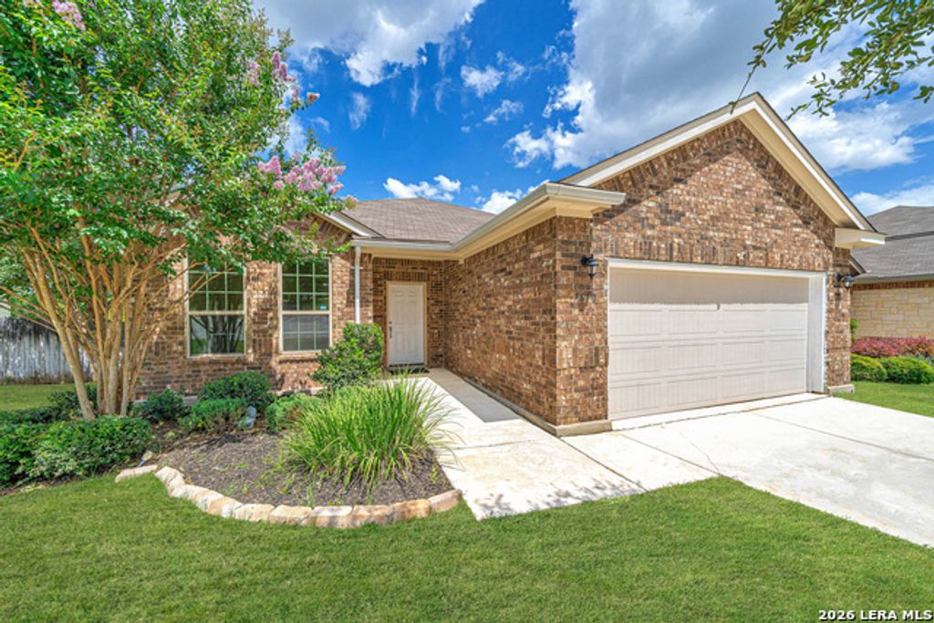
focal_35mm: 12
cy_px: 312
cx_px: 467
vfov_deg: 90.0
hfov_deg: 112.6
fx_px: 311
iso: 400
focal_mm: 12
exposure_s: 1/1000
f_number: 8
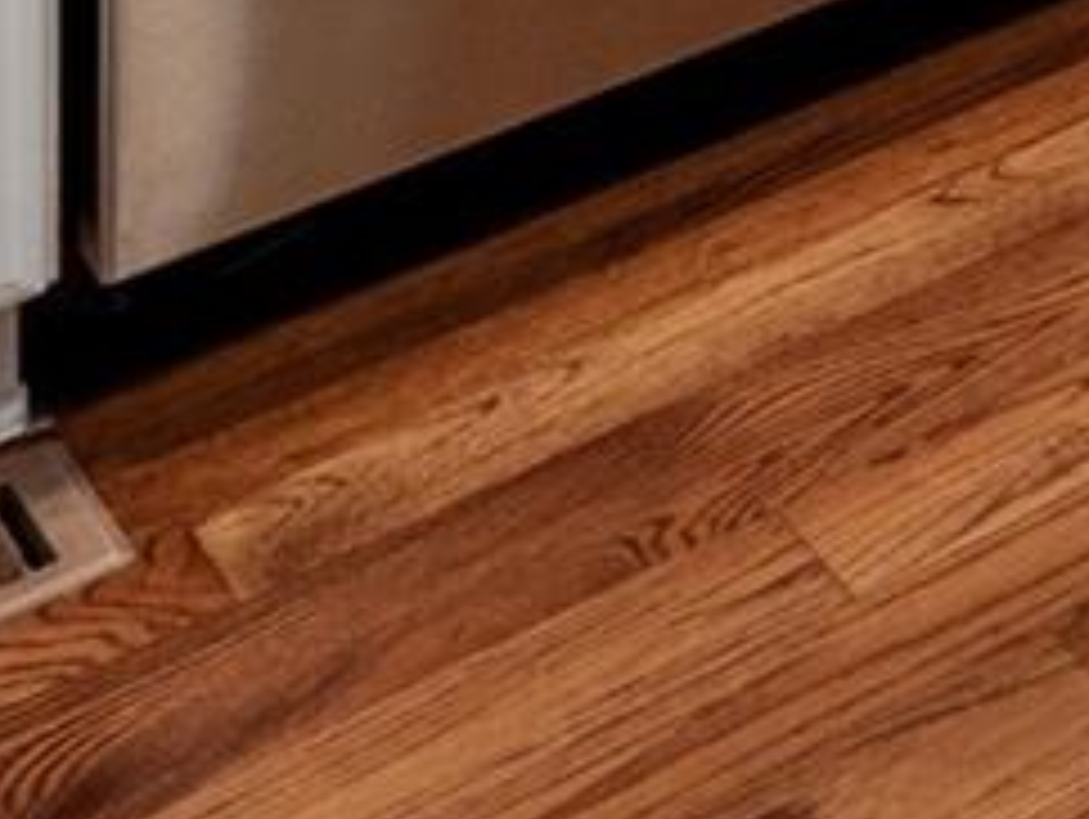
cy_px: -2156
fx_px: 3842
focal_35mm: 122
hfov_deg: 11.0
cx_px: 3195
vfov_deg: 8.5
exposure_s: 1/10
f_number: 11
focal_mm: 15
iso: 400
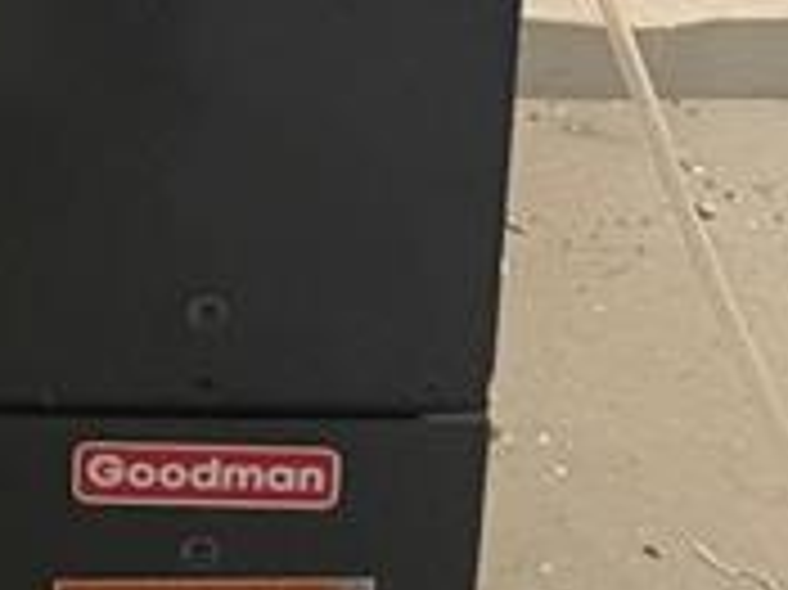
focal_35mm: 82
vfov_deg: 16.0
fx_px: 1865
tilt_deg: -13.3
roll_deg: -1.5
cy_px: -374
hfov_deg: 23.6
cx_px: 176
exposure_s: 1/30
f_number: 2.2
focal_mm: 2.22
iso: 800
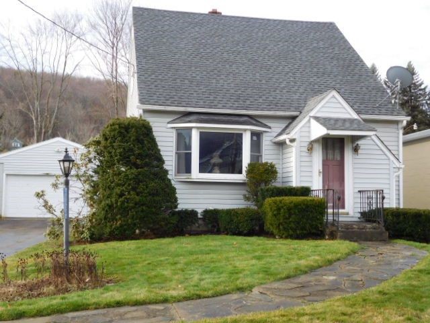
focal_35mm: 45
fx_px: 559
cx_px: 215
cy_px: 162
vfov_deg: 32.2
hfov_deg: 42.1
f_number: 4
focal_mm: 8
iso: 125
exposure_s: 1/160
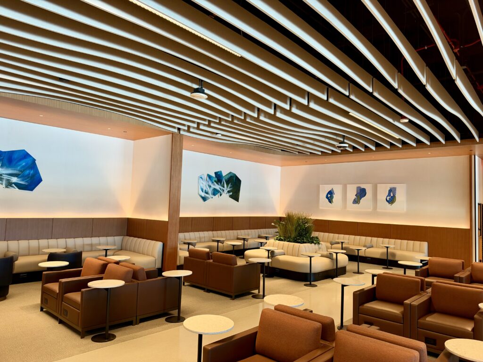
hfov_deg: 71.6
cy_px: 181
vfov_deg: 56.8
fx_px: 335
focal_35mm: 24
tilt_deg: +4.1
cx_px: 242
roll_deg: -1.9
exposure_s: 1/60
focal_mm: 6.93
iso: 320
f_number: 1.8
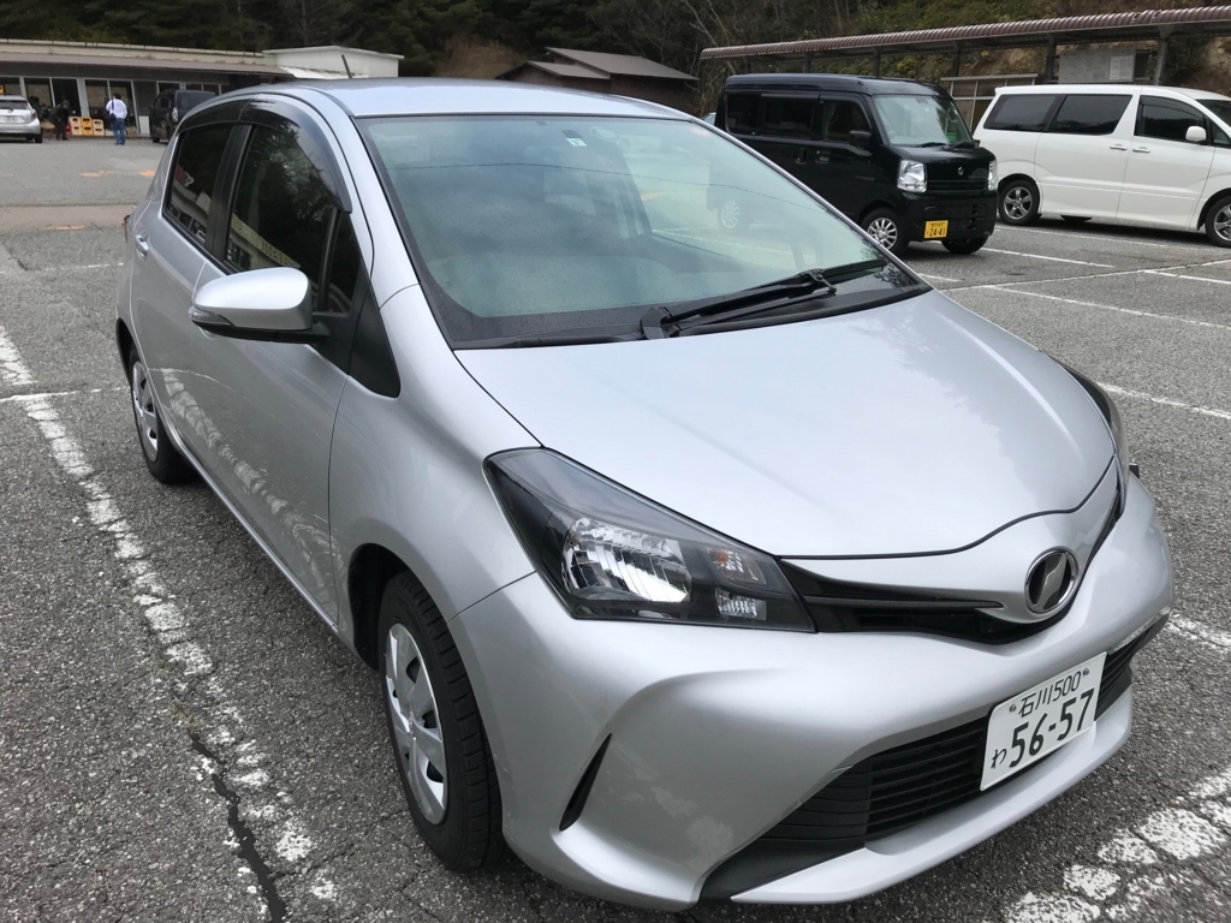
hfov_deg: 63.4
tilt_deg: -17.8
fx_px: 996
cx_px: 616
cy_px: 462
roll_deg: -0.7
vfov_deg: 49.7
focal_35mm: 28
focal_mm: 3.99
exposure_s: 1/1259
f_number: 1.8
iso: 20
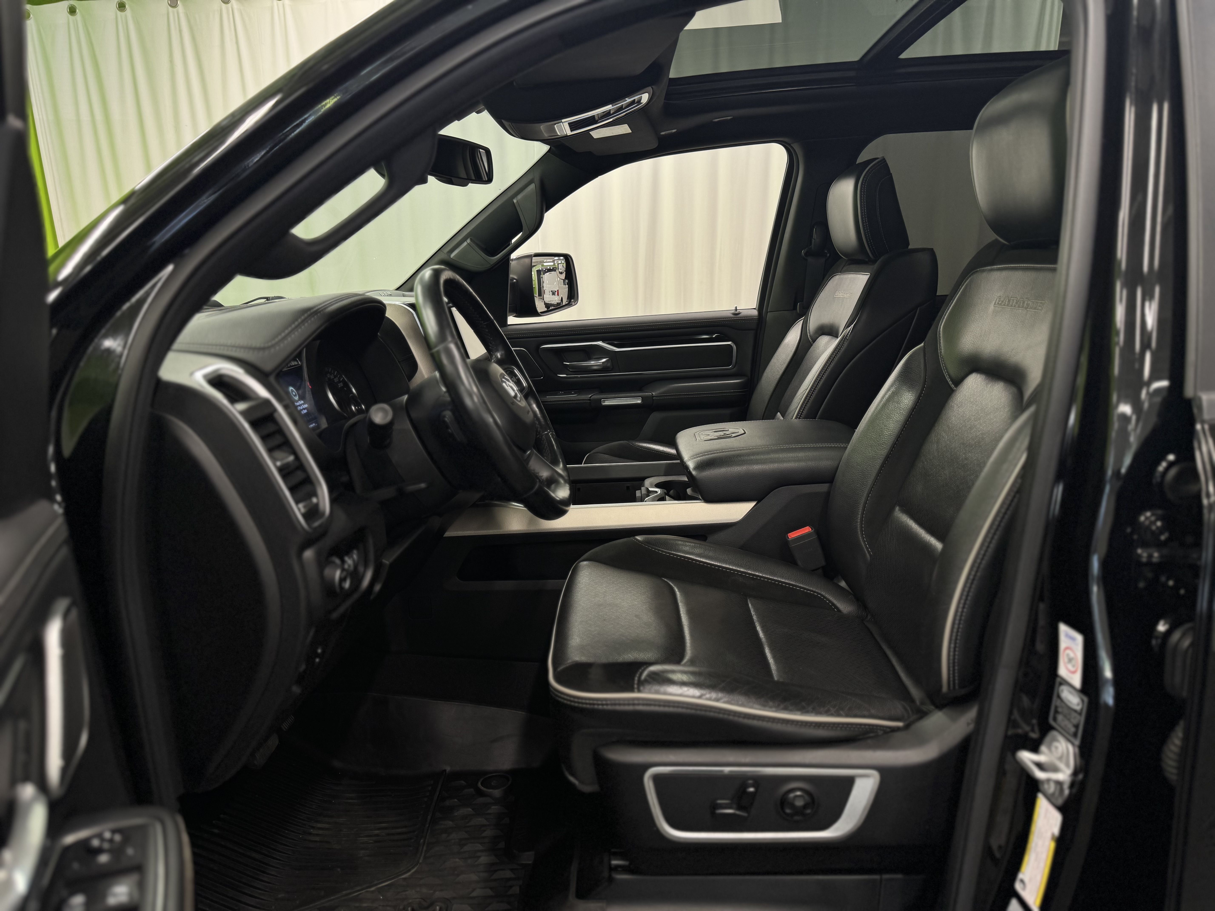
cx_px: 608
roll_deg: +2.9
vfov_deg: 56.8
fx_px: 842
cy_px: 456
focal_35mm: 24
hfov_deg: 71.6
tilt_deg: -12.4
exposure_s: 1/100
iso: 80
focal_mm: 6.76
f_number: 1.78
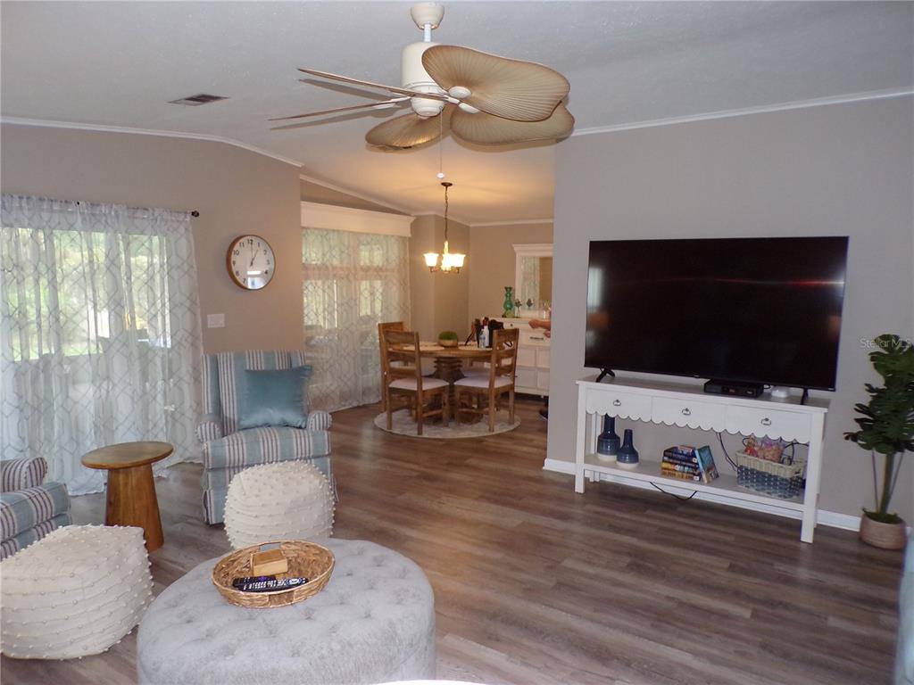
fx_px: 634
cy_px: 342
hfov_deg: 71.6
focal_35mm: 24
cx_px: 457
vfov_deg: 56.8
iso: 240
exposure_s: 1/34
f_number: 3
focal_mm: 4.3
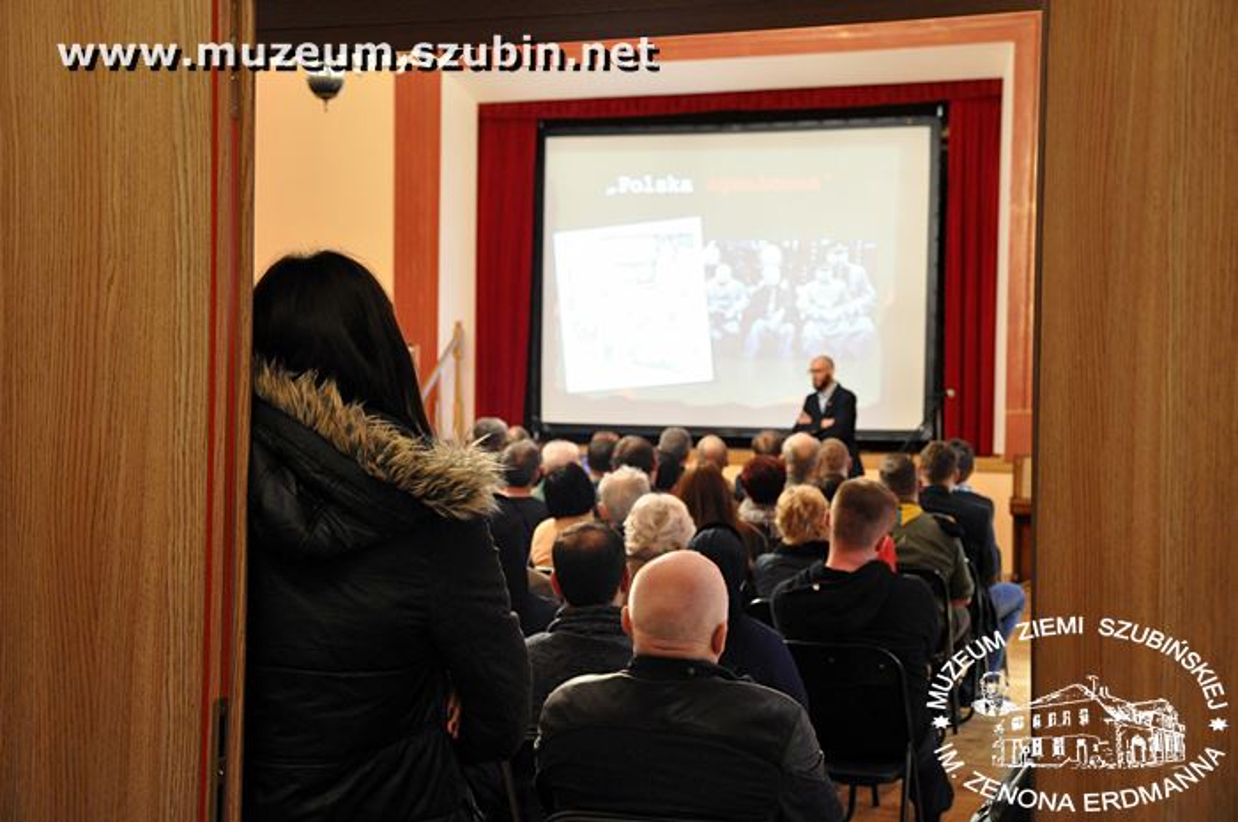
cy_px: 411
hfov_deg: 35.1
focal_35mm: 57
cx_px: 619
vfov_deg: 23.7
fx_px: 1958
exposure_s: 1/13
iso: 2000
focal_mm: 38
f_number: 4.5
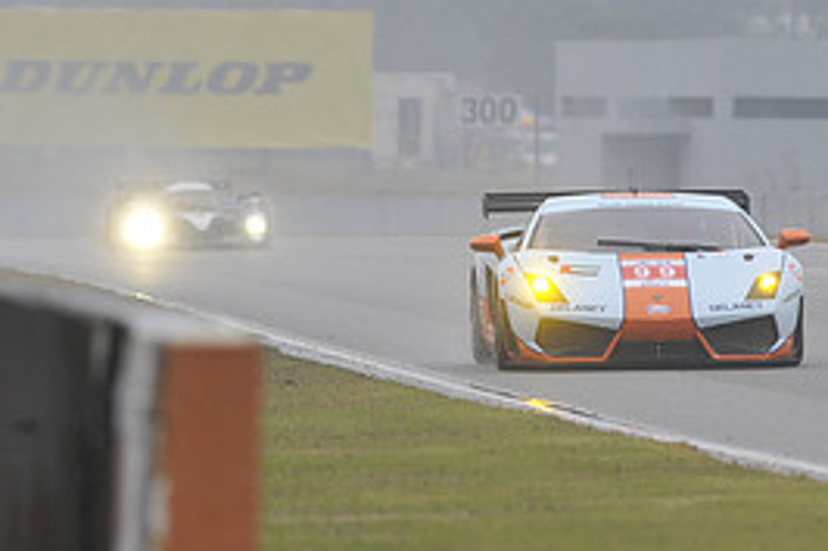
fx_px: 15055
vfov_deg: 2.1
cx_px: 330
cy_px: 190
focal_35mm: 655
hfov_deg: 3.2
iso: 640
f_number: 5.6
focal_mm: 300
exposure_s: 1/2500
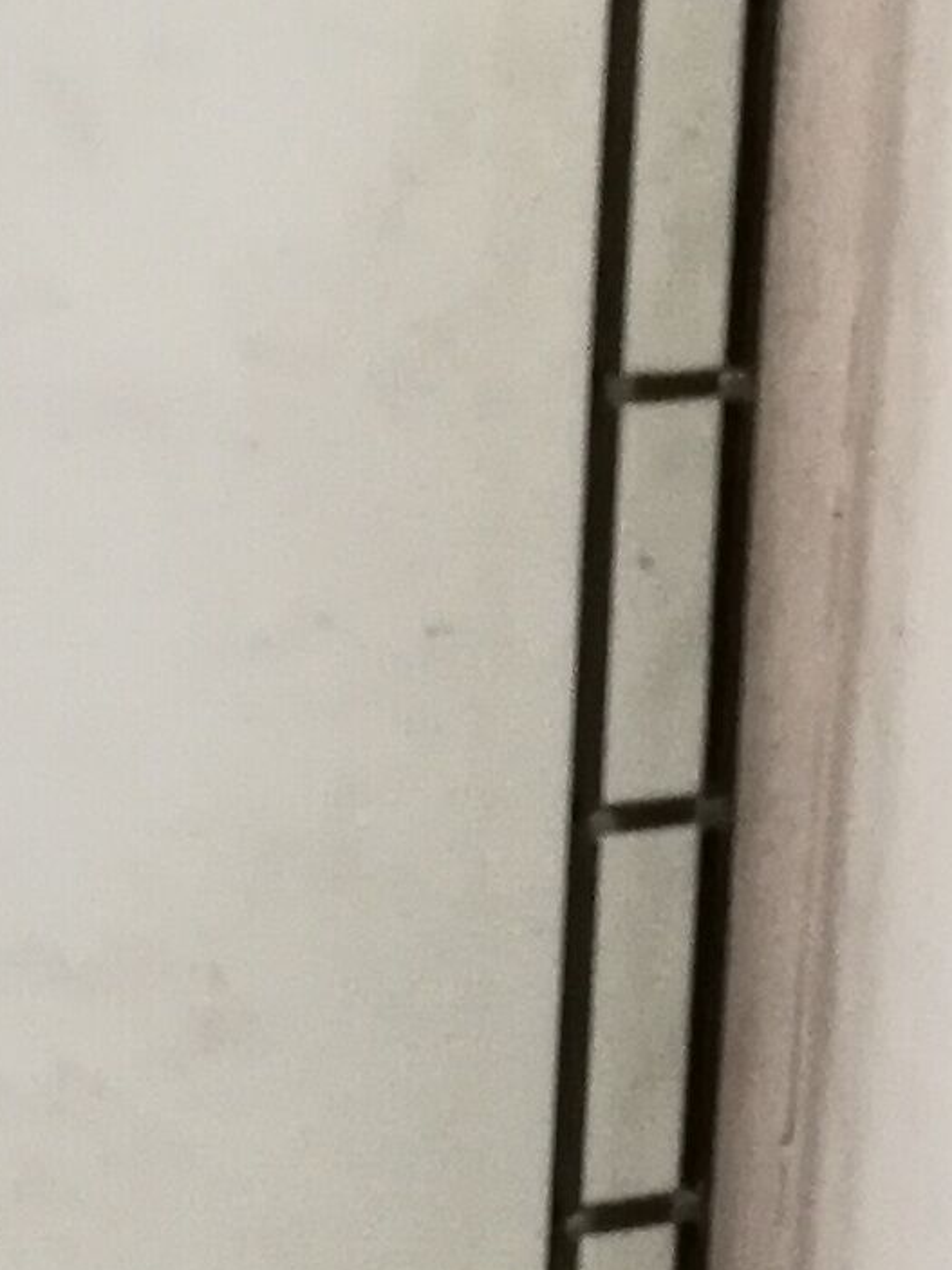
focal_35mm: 142
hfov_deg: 9.8
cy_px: 453
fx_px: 5209
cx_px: -894
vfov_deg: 13.9
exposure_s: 1/50
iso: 80
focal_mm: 2.38
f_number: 2.2
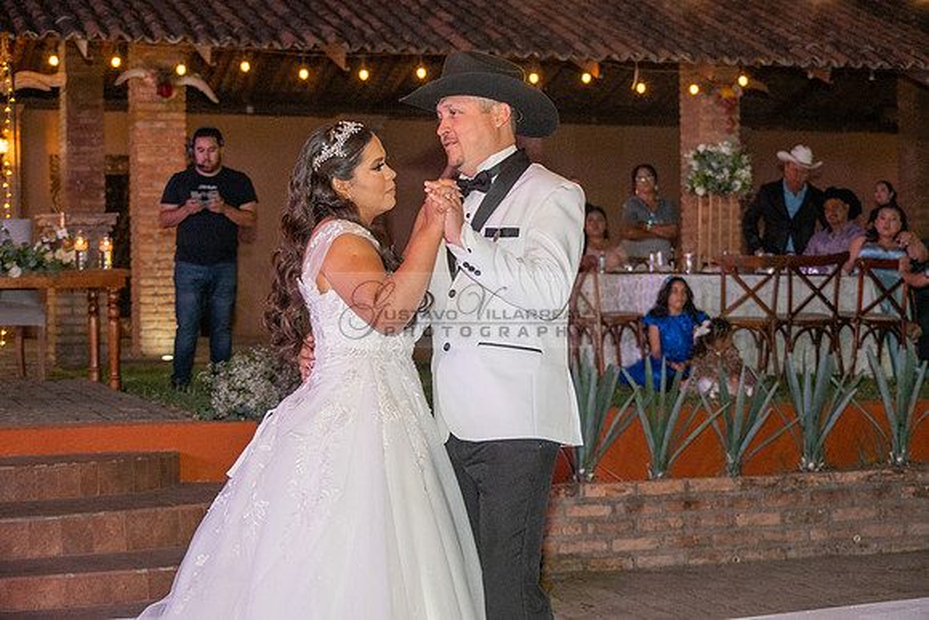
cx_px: 464
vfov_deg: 17.3
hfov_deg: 25.7
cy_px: 310
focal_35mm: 79
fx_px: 2039
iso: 2000
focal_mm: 79
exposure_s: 1/160
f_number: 6
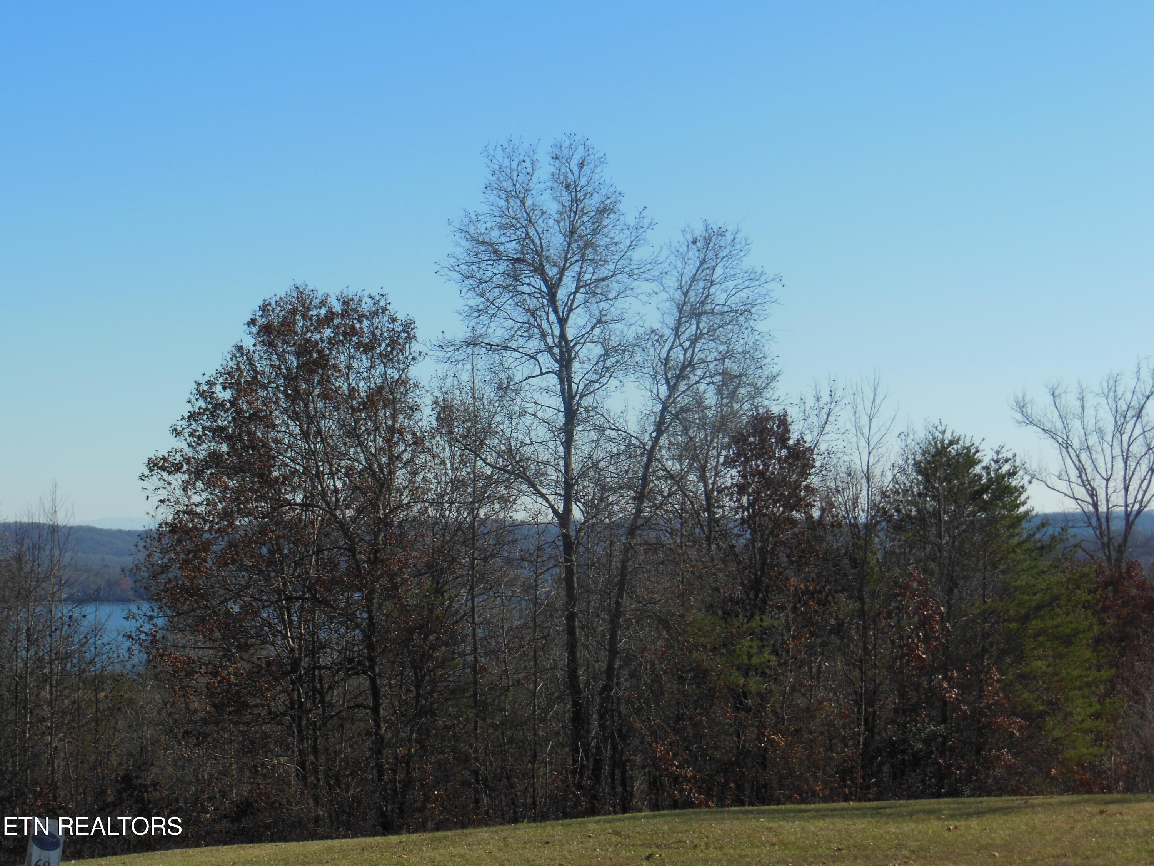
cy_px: 433
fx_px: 2667
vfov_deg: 18.4
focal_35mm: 80
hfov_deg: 24.4
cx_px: 577
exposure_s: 1/640
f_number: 5.4
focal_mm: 14.3
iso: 125
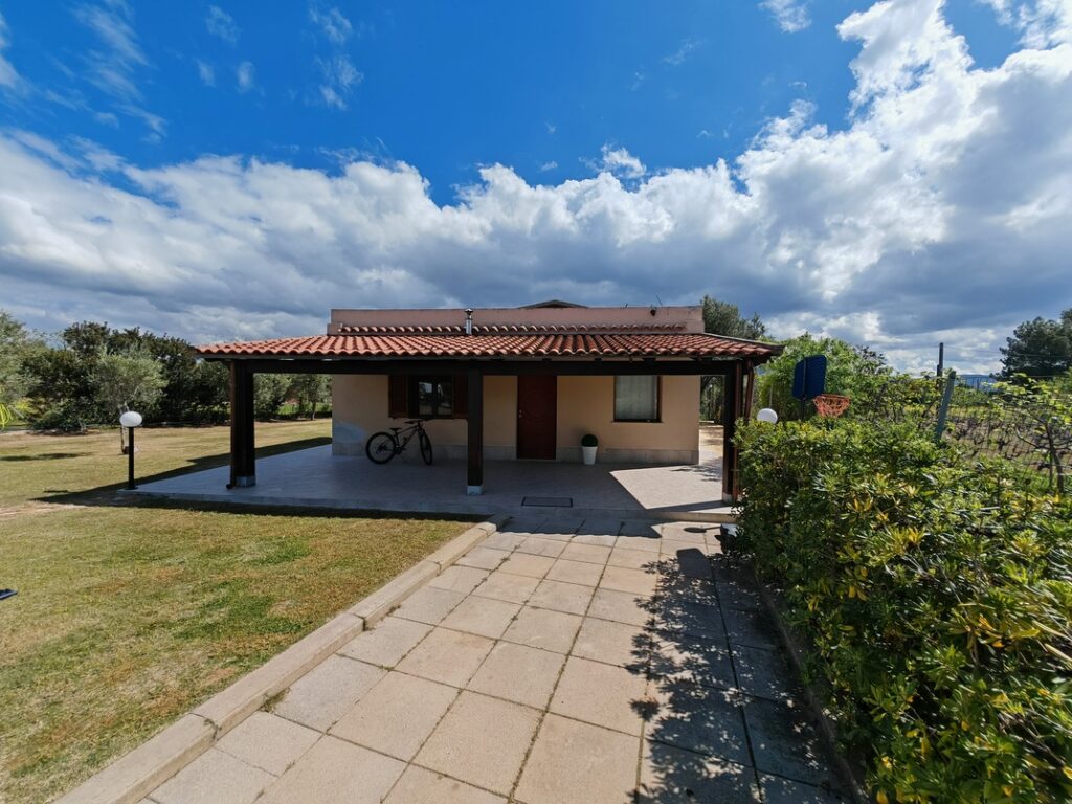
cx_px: 536
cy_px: 402
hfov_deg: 106.2
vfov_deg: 89.9
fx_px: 403
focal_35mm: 13
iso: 50
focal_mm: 1.82
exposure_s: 1/1500
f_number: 2
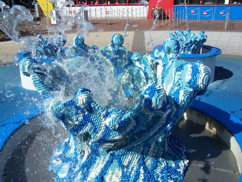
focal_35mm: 38
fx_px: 266
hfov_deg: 49.0
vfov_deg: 37.7
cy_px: 91
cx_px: 121
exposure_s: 1/750
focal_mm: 6.3
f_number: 5.6
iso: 80
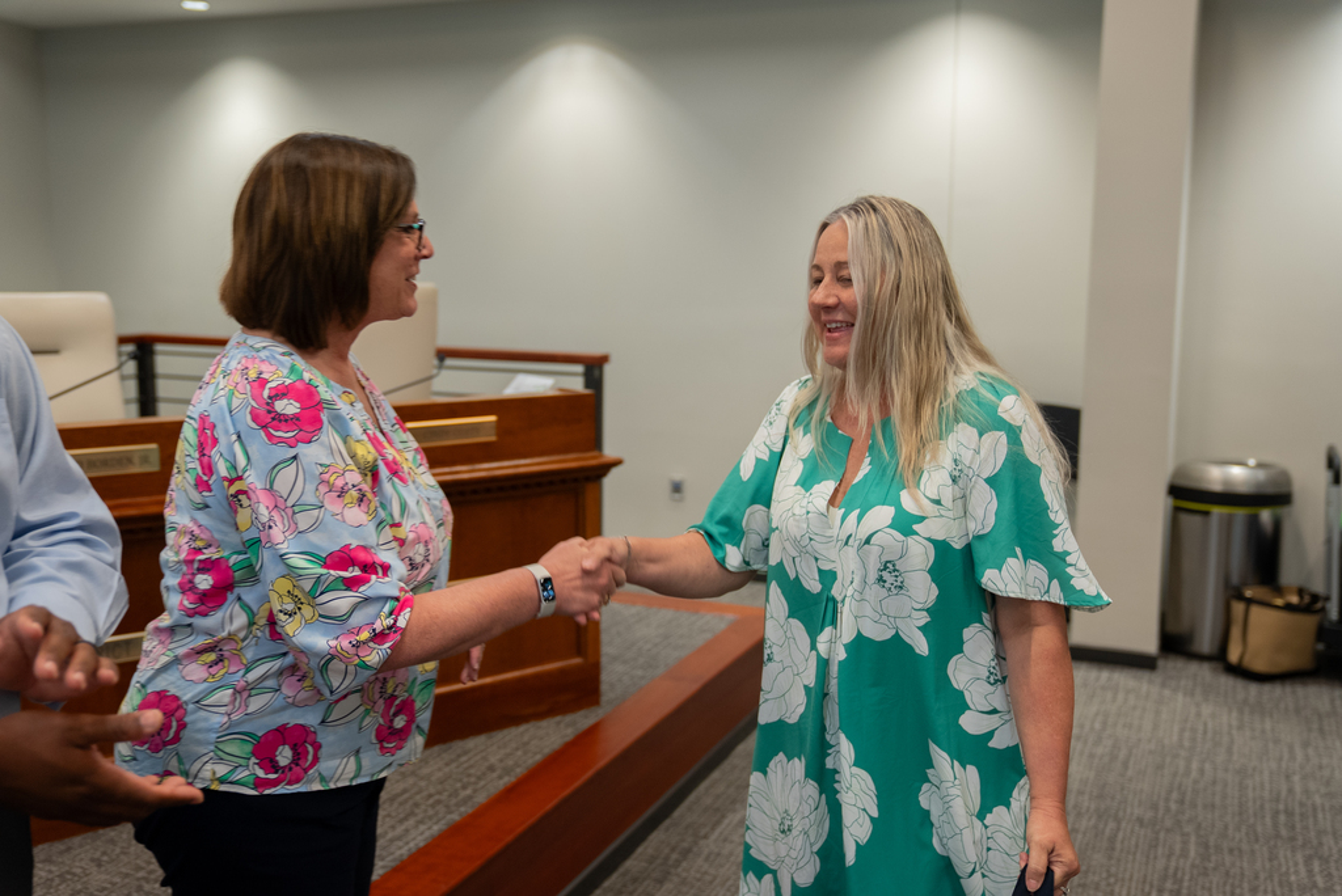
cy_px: 448
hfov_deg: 54.4
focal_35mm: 35
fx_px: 1305
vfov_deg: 37.9
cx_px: 671
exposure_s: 1/125
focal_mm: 35
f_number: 2.8
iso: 800
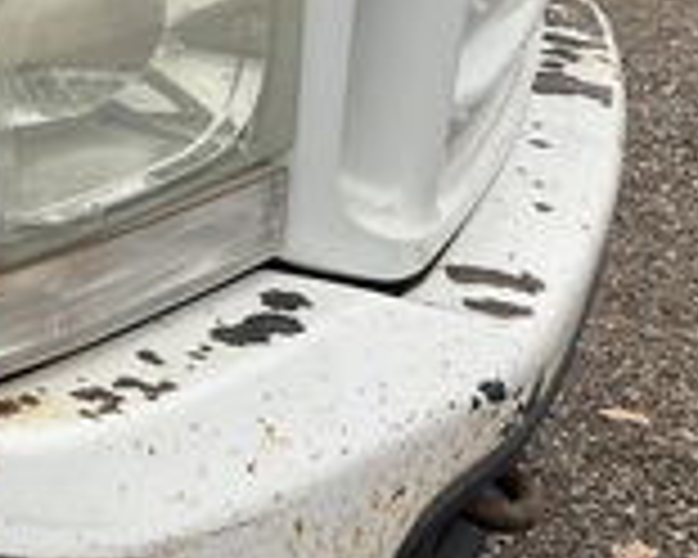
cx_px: 113
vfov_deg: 20.9
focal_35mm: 73
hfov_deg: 25.5
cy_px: 338
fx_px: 1508
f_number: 1.8
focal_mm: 3
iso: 25
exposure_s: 1/461
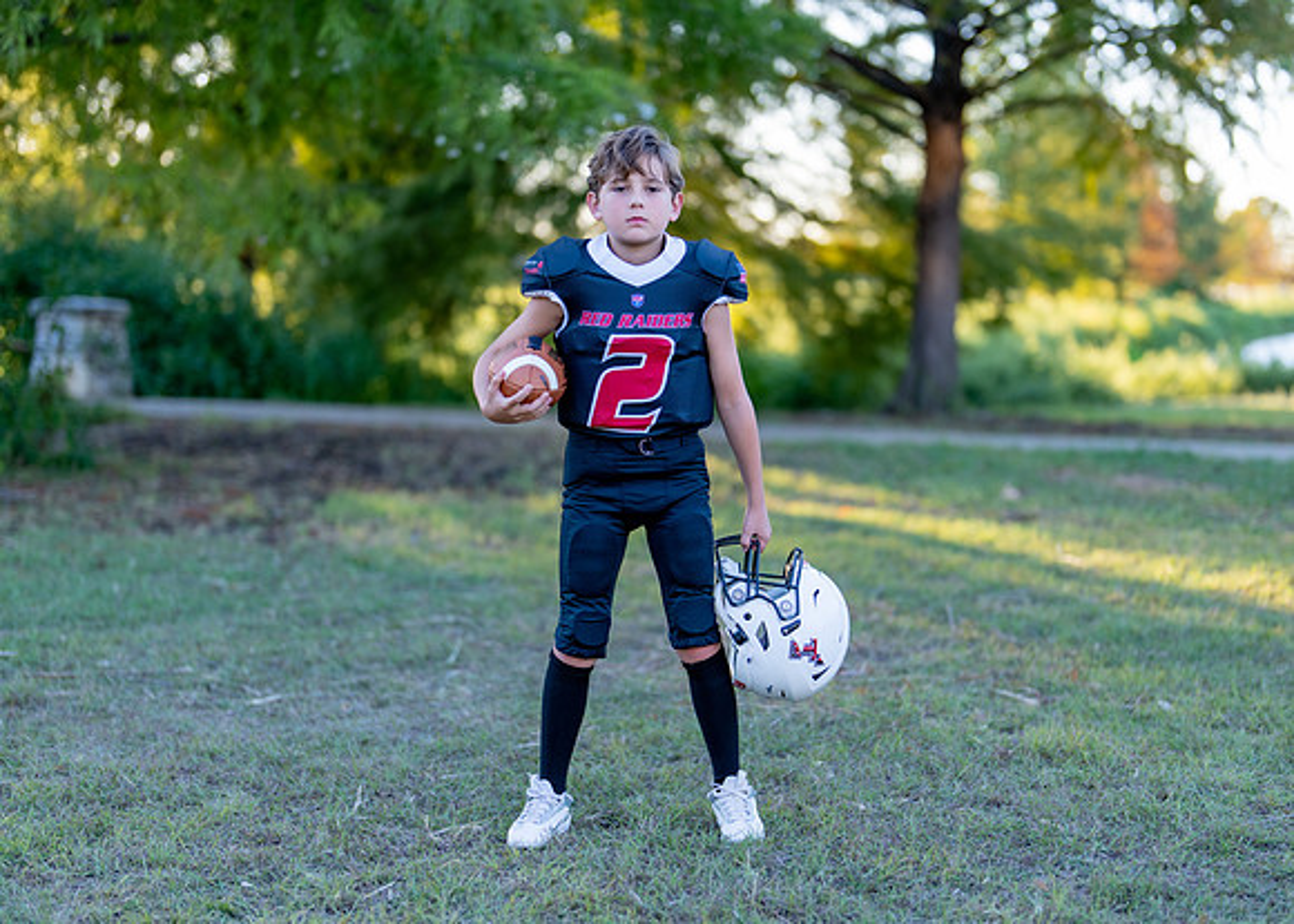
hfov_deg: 31.8
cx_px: 670
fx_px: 2274
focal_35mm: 62
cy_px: 499
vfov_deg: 23.0
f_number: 1.2
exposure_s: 1/640
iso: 100
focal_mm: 50
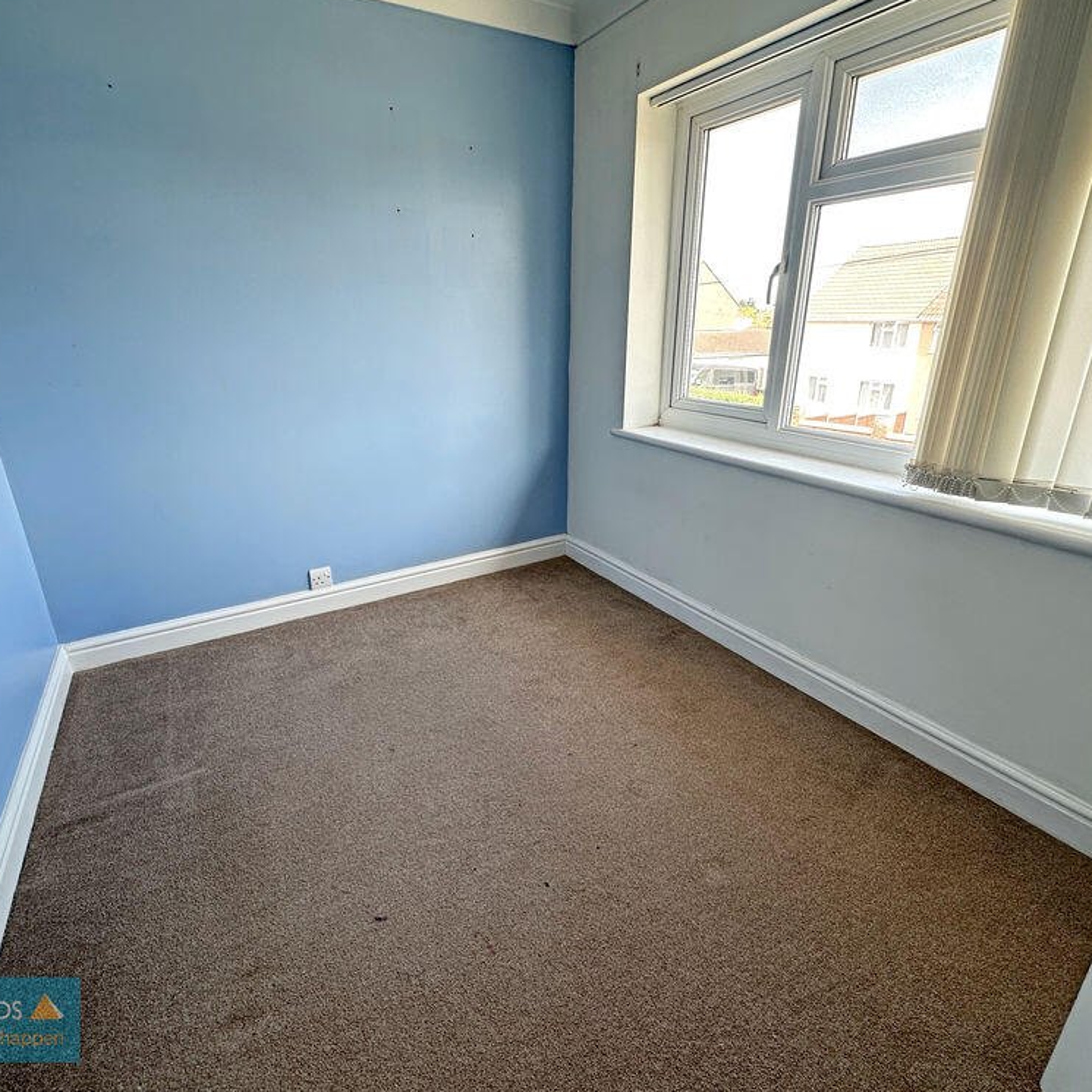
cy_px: 532
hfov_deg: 83.9
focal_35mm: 17
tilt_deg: -19.3
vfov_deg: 84.0
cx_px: 517
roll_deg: +0.8
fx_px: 607
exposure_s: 1/99
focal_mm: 2.22
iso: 50
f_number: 2.2
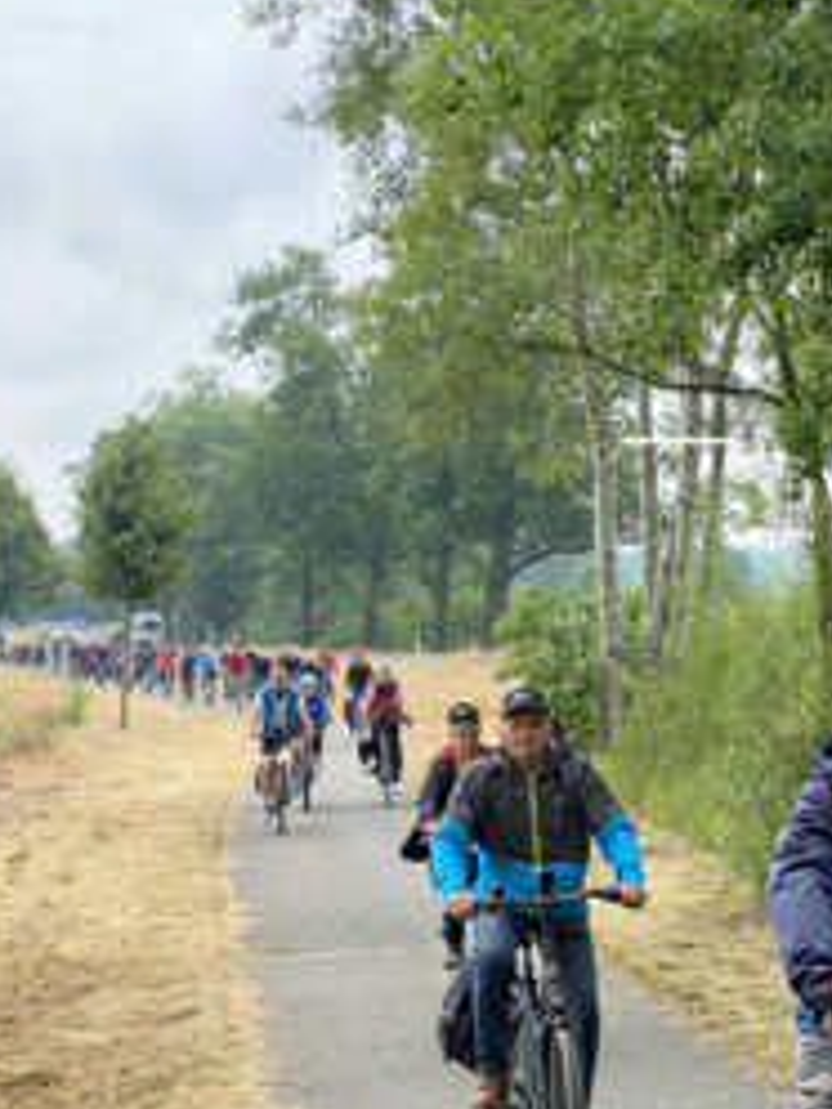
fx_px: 2692
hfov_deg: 17.5
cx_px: 613
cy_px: 765
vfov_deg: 23.2
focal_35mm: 84
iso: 20
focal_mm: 6
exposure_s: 1/424
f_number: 2
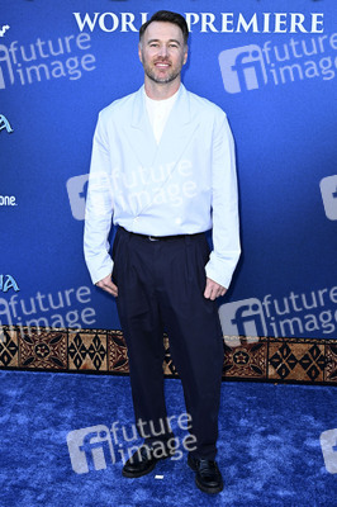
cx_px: 168
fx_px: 633
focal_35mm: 45
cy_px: 254
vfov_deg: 43.6
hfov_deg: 29.8
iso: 800
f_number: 6.3
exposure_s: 1/250
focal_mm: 45
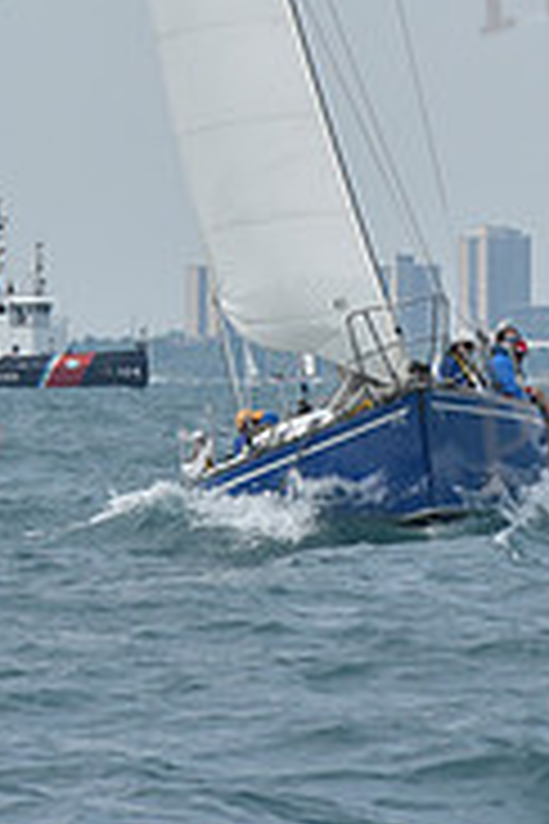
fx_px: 14479
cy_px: -252
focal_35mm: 633
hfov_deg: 2.2
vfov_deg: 3.3
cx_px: 241
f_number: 11
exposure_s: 1/800
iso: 250
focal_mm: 200
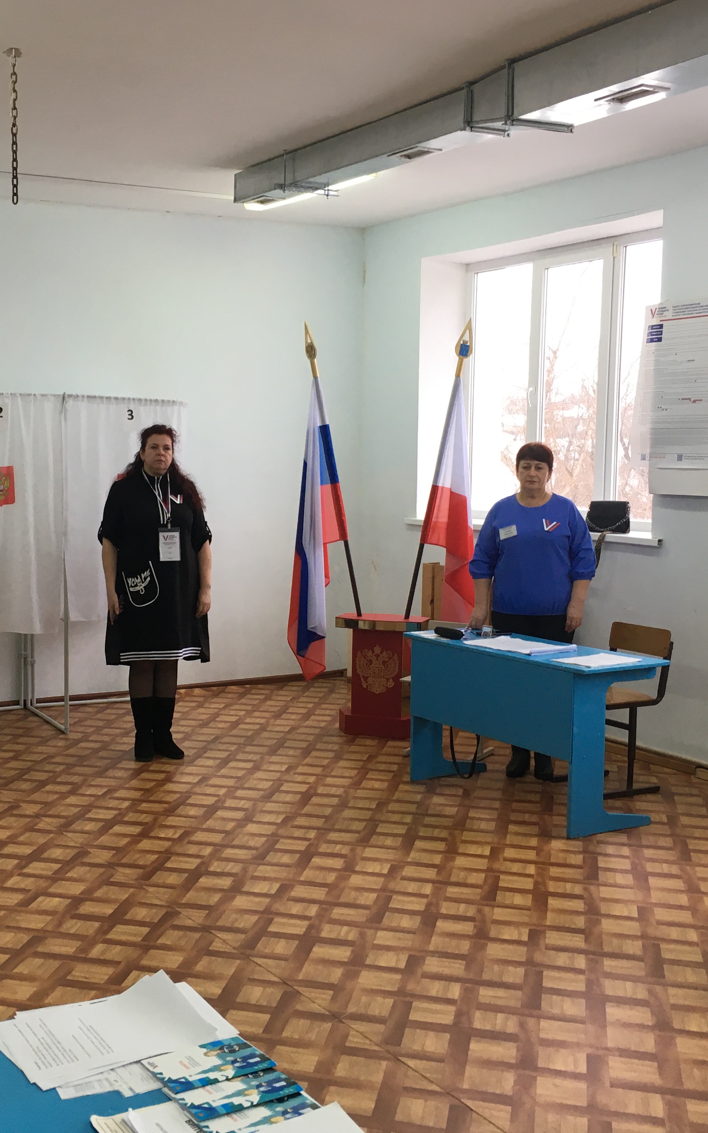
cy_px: 559
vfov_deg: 47.2
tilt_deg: -4.6
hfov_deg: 30.2
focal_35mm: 42
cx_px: 206
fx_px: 1297
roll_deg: -0.3
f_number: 2.2
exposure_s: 1/33
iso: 32
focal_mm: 4.15
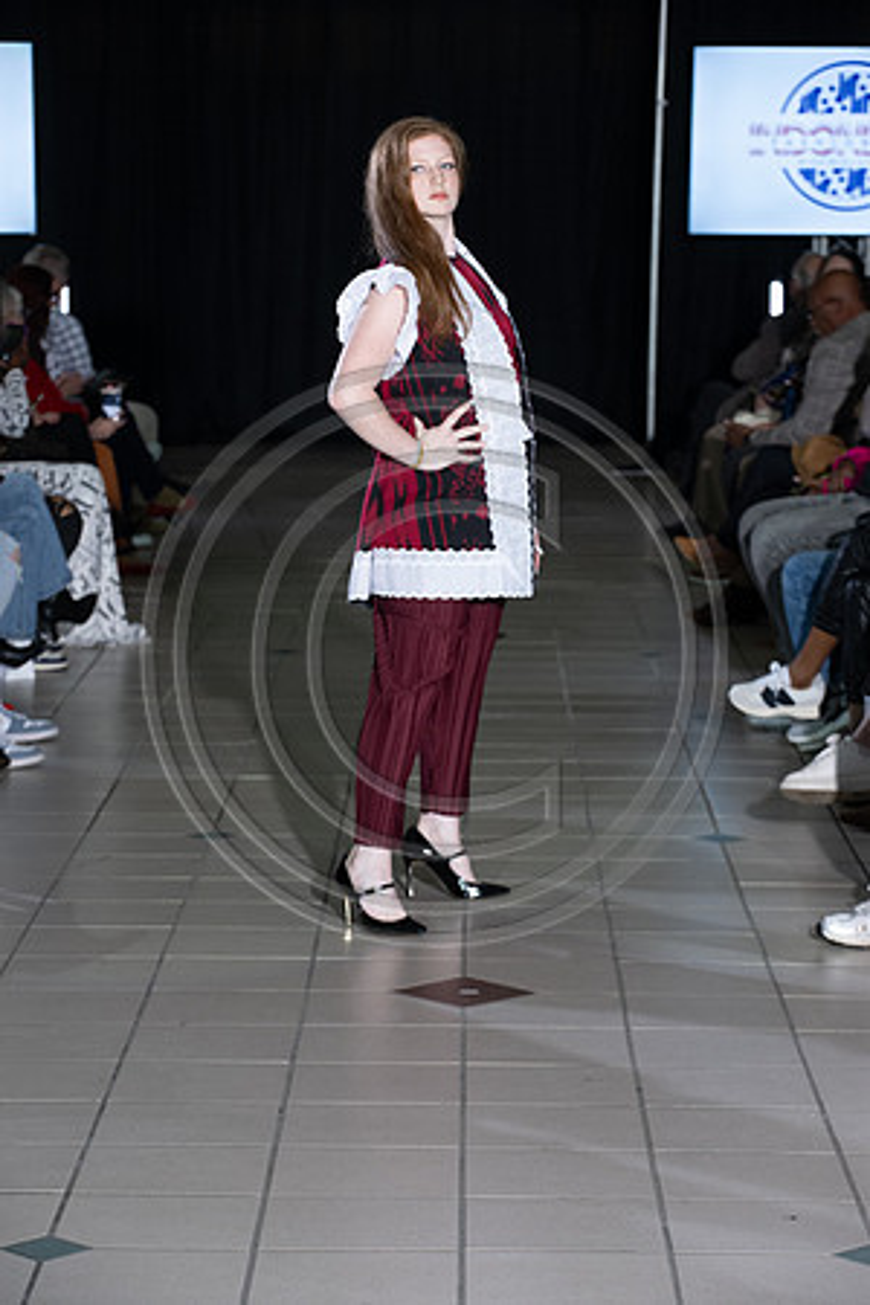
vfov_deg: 19.5
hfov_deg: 13.0
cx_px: 435
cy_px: 652
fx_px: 3806
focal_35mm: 105
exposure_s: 1/160
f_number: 5.6
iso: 1250
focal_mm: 105
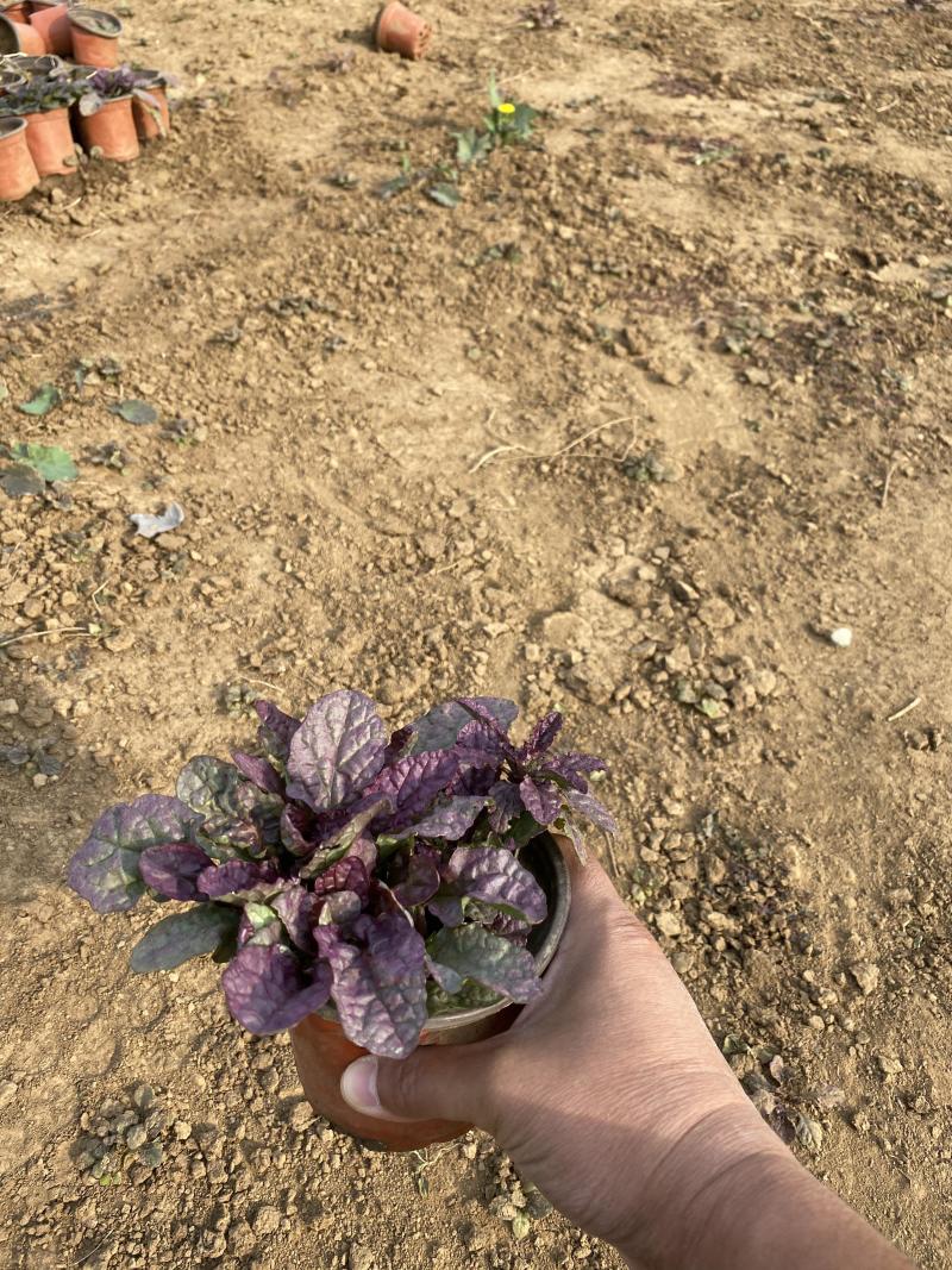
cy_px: 635
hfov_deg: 53.1
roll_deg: -3.6
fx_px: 954
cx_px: 476
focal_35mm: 26
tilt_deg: -41.5
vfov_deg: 67.3
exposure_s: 1/965
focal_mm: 4.25
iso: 32
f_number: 1.8
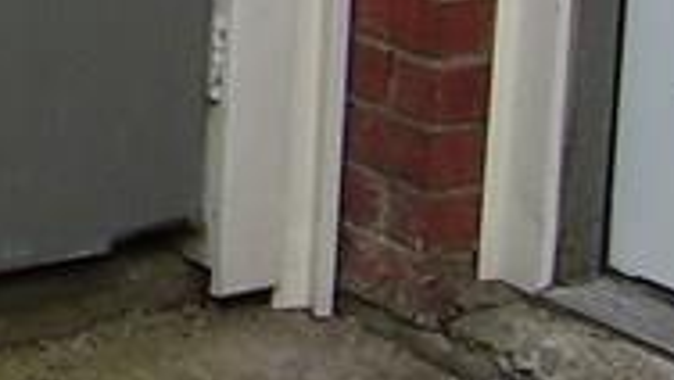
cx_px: -305
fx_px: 3612
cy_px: -638
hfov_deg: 10.3
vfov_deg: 5.7
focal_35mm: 202
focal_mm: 5.6
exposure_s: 1/500
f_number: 2.7
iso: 80
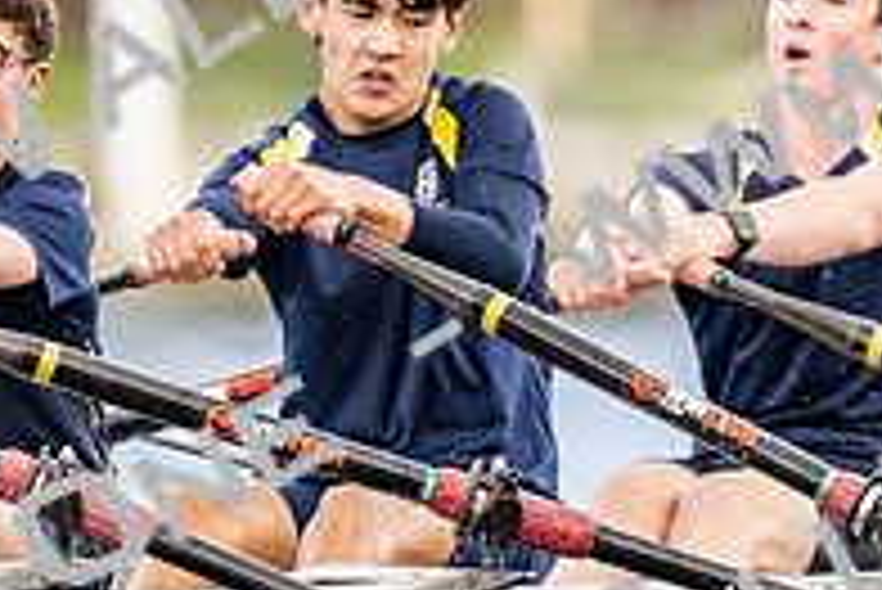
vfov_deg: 0.5
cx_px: 207
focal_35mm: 2668
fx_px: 65412
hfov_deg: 0.8
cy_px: 363
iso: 1000
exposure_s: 1/2500
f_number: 4
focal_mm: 600
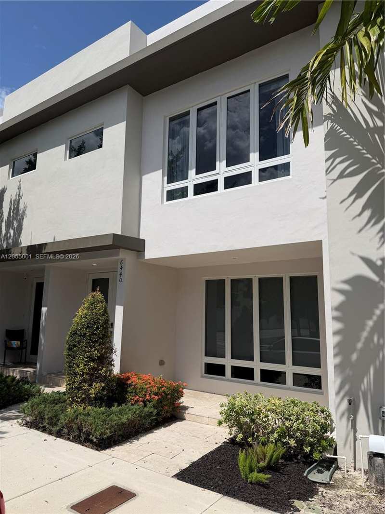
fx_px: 356
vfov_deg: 71.6
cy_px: 257
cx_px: 192
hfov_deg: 56.8
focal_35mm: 24
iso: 80
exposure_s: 1/10309
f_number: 1.78
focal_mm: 6.76
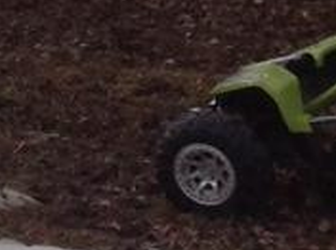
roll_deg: +0.6
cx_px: -613
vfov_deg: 5.6
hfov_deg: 7.0
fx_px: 2497
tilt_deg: -2.2
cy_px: -313
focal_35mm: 258
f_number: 2.4
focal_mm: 4.28
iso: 50
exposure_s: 1/1314
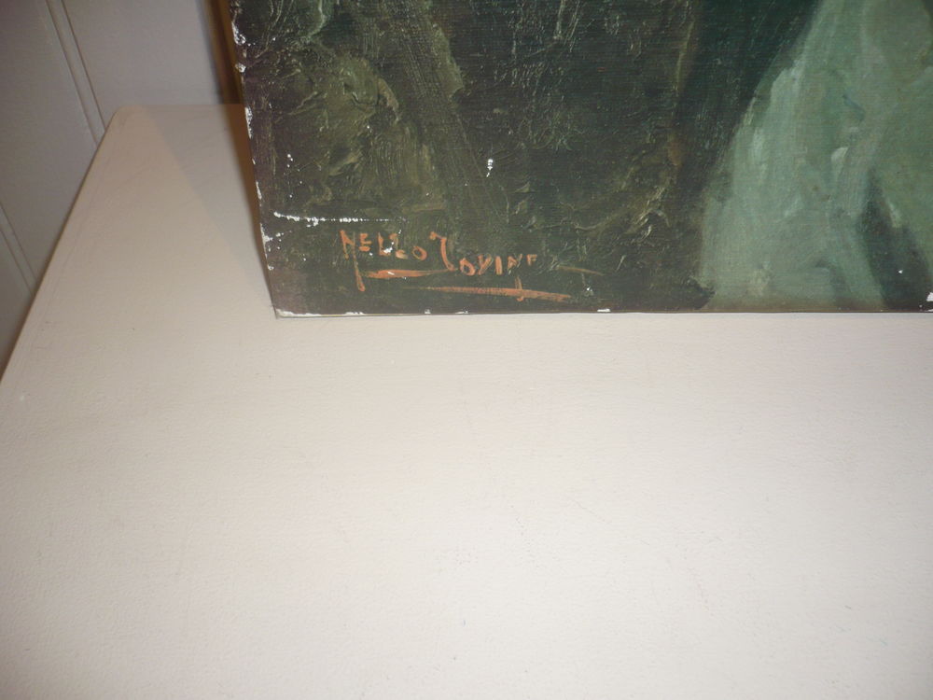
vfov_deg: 40.7
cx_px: 466
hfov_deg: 52.6
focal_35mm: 35
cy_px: 350
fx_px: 943
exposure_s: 1/30
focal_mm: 5.8
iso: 100
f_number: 2.8
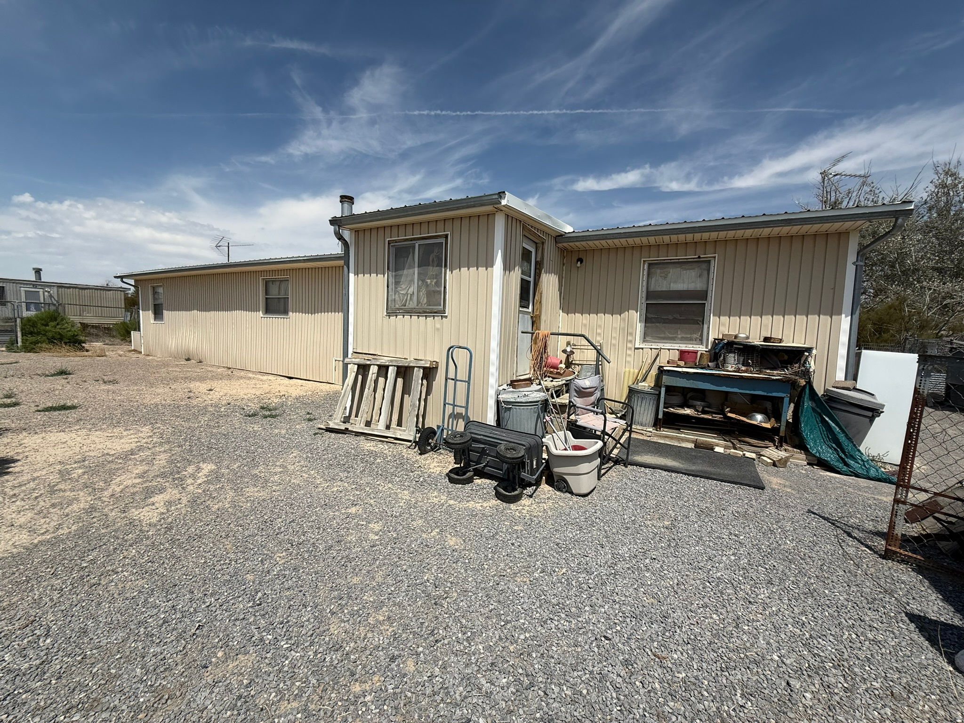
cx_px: 482
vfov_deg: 85.7
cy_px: 362
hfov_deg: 102.1
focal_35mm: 14
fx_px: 390
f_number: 2.2
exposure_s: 1/5618
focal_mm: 2.22
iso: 50
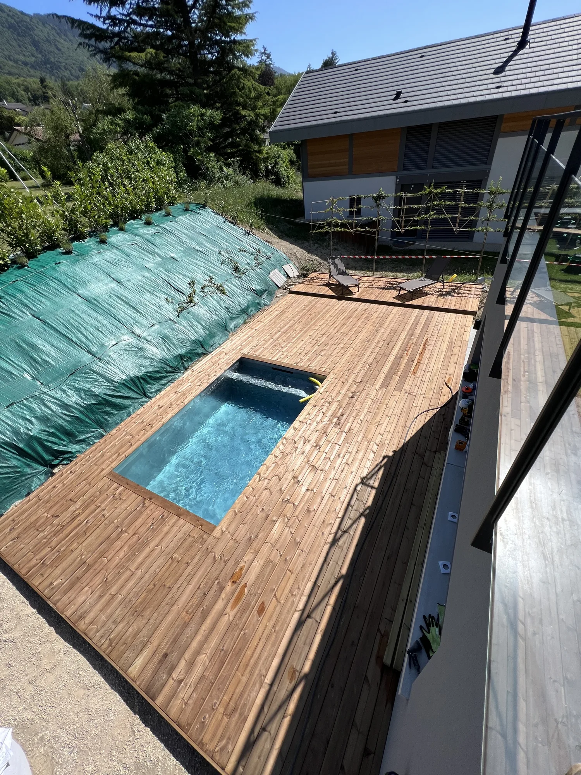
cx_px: 290
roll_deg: +6.7
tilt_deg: -37.5
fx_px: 291
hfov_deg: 89.9
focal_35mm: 13
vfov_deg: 106.2
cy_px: 388
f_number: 1.8
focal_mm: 1.57
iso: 32
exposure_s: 1/2538
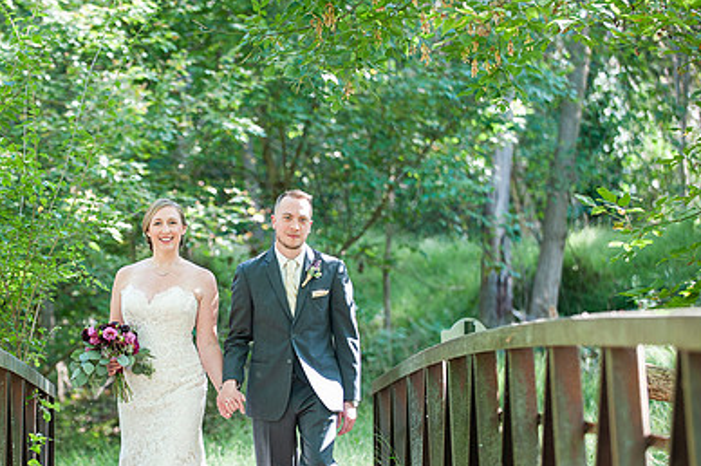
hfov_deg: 13.1
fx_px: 3054
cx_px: 226
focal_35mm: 157
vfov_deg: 8.7
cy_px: 327
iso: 400
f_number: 2.8
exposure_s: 1/200
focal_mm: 105
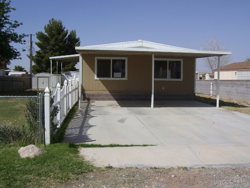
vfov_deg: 39.7
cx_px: 125
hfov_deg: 51.4
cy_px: 94
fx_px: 260
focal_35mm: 36
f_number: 4.8
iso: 80
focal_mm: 6
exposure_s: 1/1000
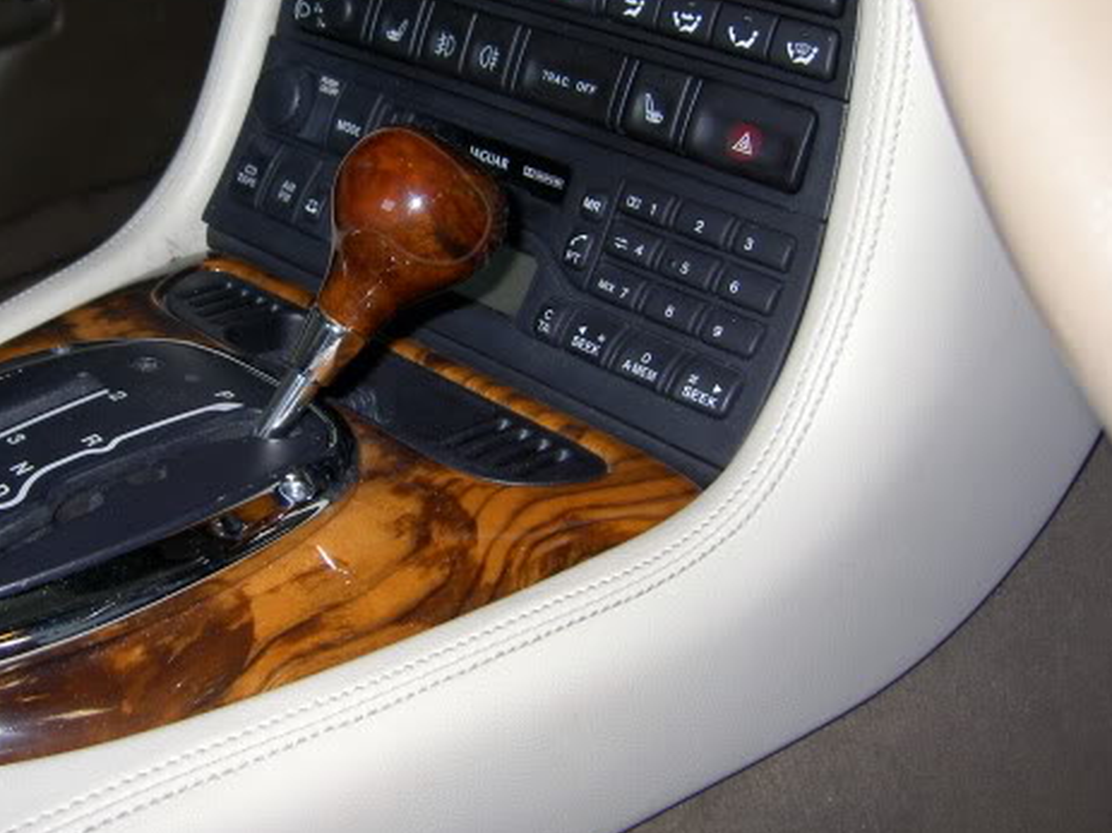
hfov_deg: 40.1
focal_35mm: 47
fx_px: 1509
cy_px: 329
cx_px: 396
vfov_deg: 30.8
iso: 50
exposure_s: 1/60
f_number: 2.8
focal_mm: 5.6
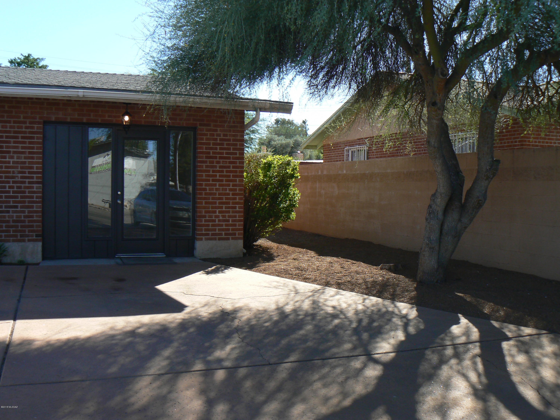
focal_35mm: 36
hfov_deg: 51.4
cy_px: 210
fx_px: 582
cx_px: 280
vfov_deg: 39.7
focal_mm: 6
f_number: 5.6
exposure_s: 1/250
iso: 80
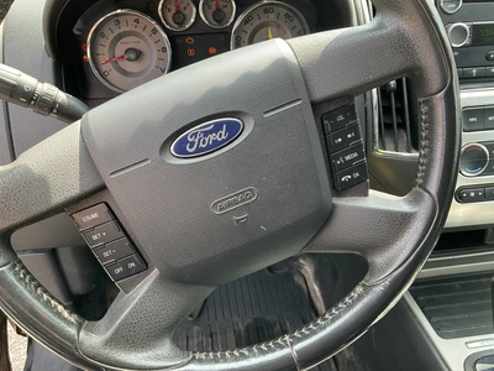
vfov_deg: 48.2
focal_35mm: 29
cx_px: 247
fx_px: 414
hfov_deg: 61.7
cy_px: 186
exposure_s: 1/122
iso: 50
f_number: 1.8
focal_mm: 3
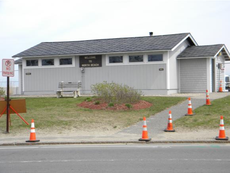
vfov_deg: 22.0
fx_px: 446
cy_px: 86
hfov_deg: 28.9
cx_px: 115
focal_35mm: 67
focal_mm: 12.2
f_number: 4.3
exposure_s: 1/546
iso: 80
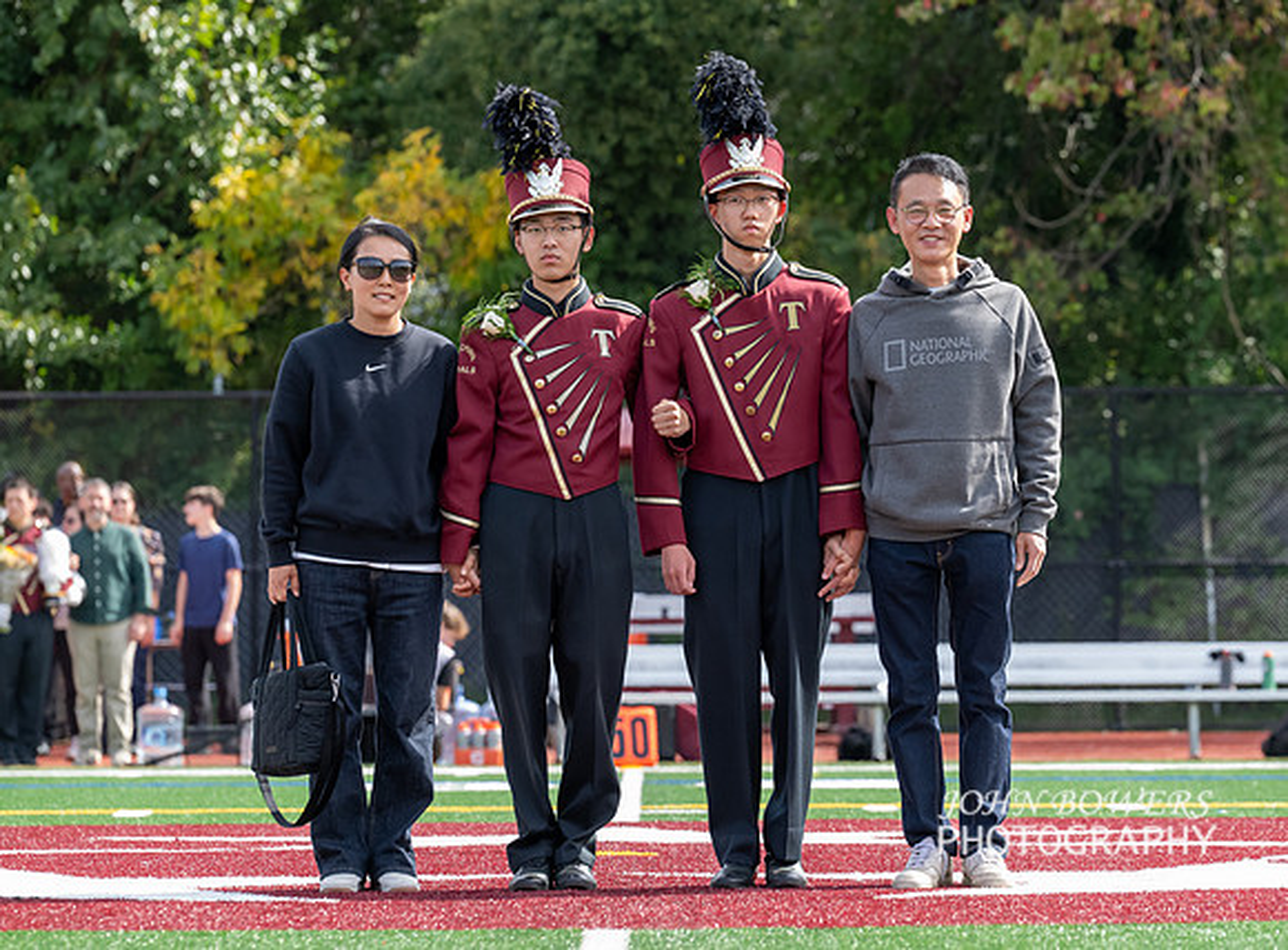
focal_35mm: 238
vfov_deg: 6.2
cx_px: 789
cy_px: 435
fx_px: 8811
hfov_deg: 8.4
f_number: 5.6
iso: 1100
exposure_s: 1/1000
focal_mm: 180
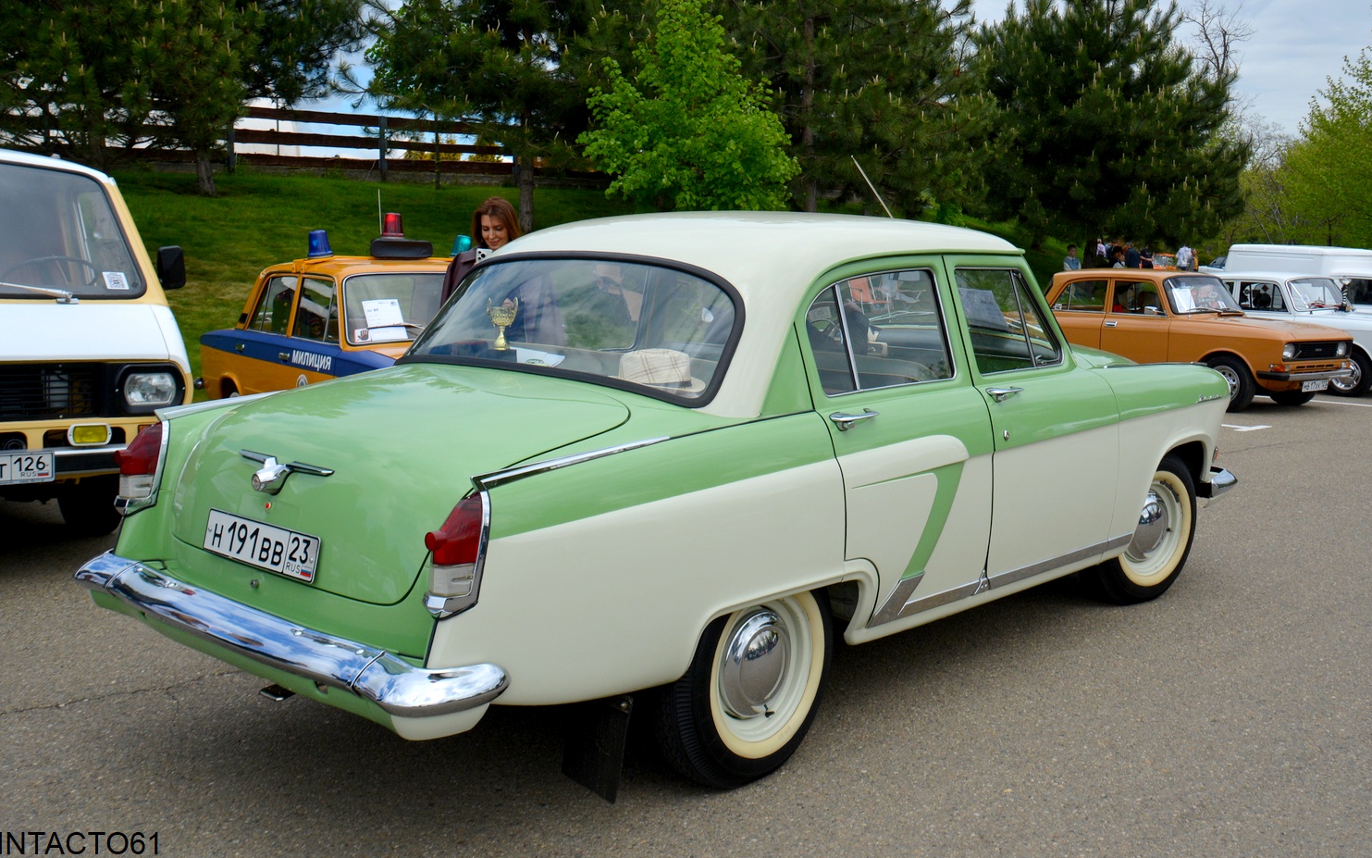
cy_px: 399
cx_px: 688
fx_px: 1271
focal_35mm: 34
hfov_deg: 56.7
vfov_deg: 37.3
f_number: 7.1
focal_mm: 22
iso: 400
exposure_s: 1/1600
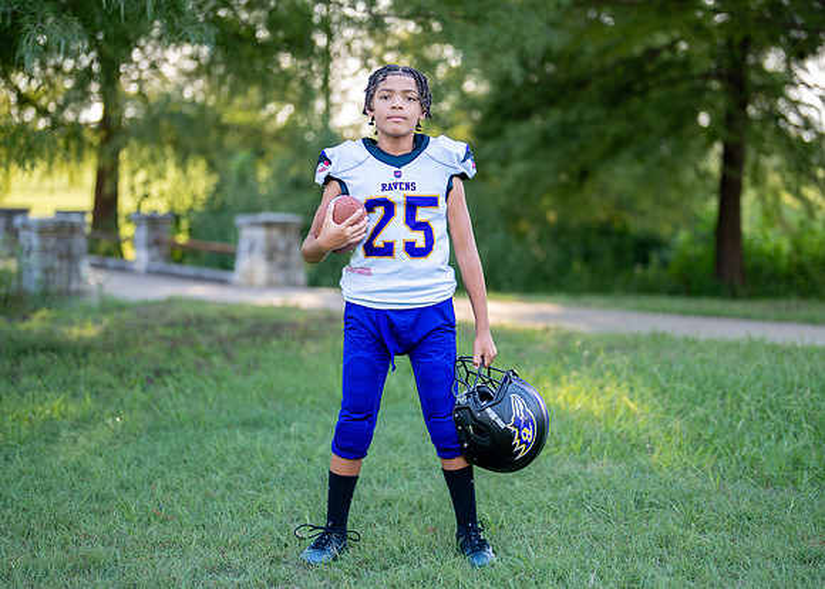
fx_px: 1490
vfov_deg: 22.4
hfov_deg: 30.9
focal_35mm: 64
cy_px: 276
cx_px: 426
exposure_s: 1/800
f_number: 1.2
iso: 100
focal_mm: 50
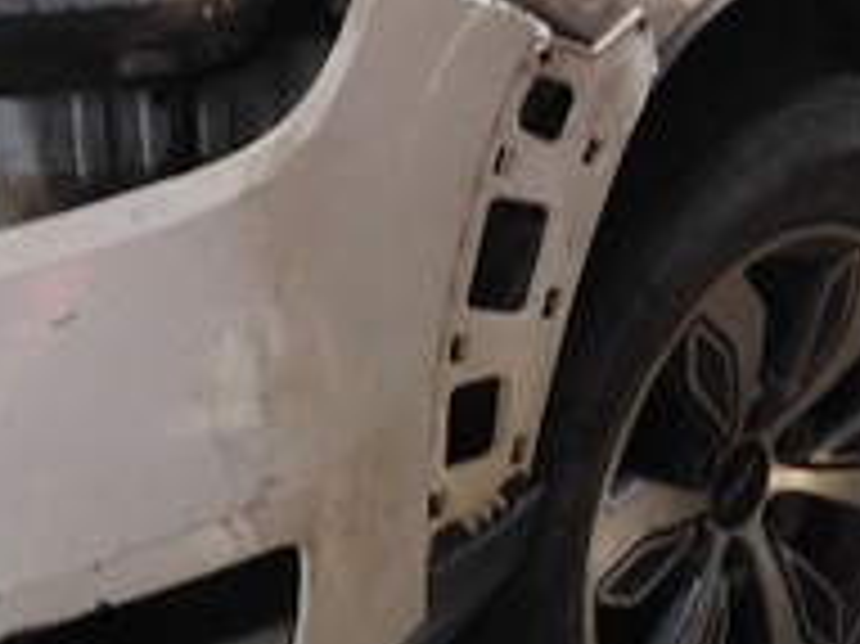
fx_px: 2458
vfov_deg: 14.6
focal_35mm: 99
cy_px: -36
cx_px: 293
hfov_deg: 19.8
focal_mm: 3.46
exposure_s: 1/30
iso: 261
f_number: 2.2
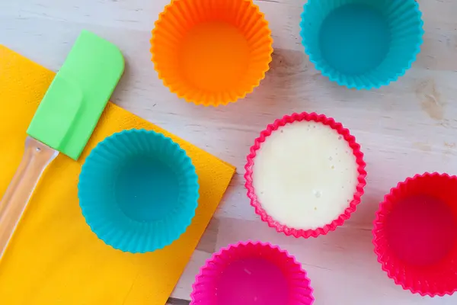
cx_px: 228
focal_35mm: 52
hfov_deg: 37.9
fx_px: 666
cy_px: 152
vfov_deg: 25.8
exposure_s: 15
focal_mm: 35
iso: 100
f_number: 7.1
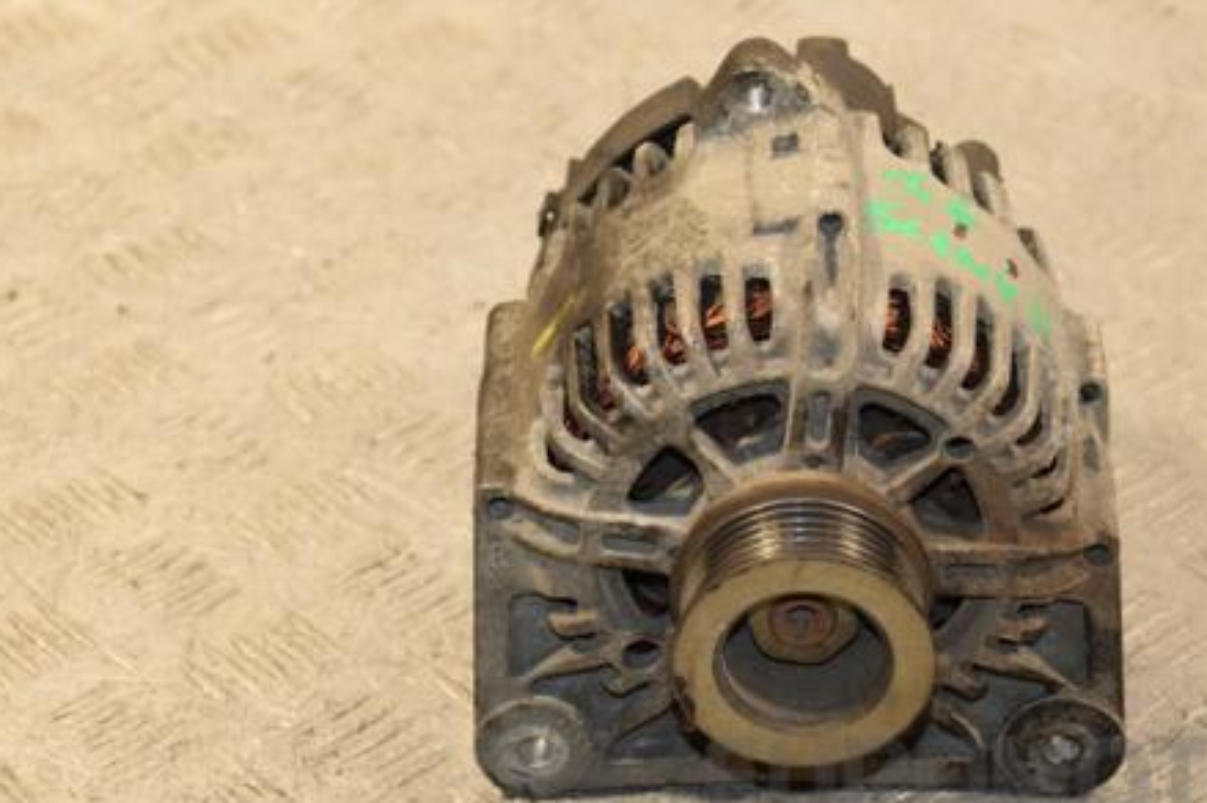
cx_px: 654
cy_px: 412
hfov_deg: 17.2
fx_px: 3987
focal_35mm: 119
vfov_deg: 11.5
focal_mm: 58
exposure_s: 1/200
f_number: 5
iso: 800
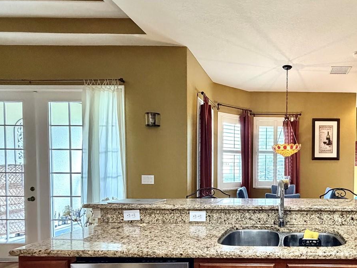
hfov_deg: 63.5
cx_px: 284
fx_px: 258
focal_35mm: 25
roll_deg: -0.3
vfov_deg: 54.0
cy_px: 173
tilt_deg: -2.3
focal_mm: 2.22
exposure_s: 1/60
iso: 640
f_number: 2.2
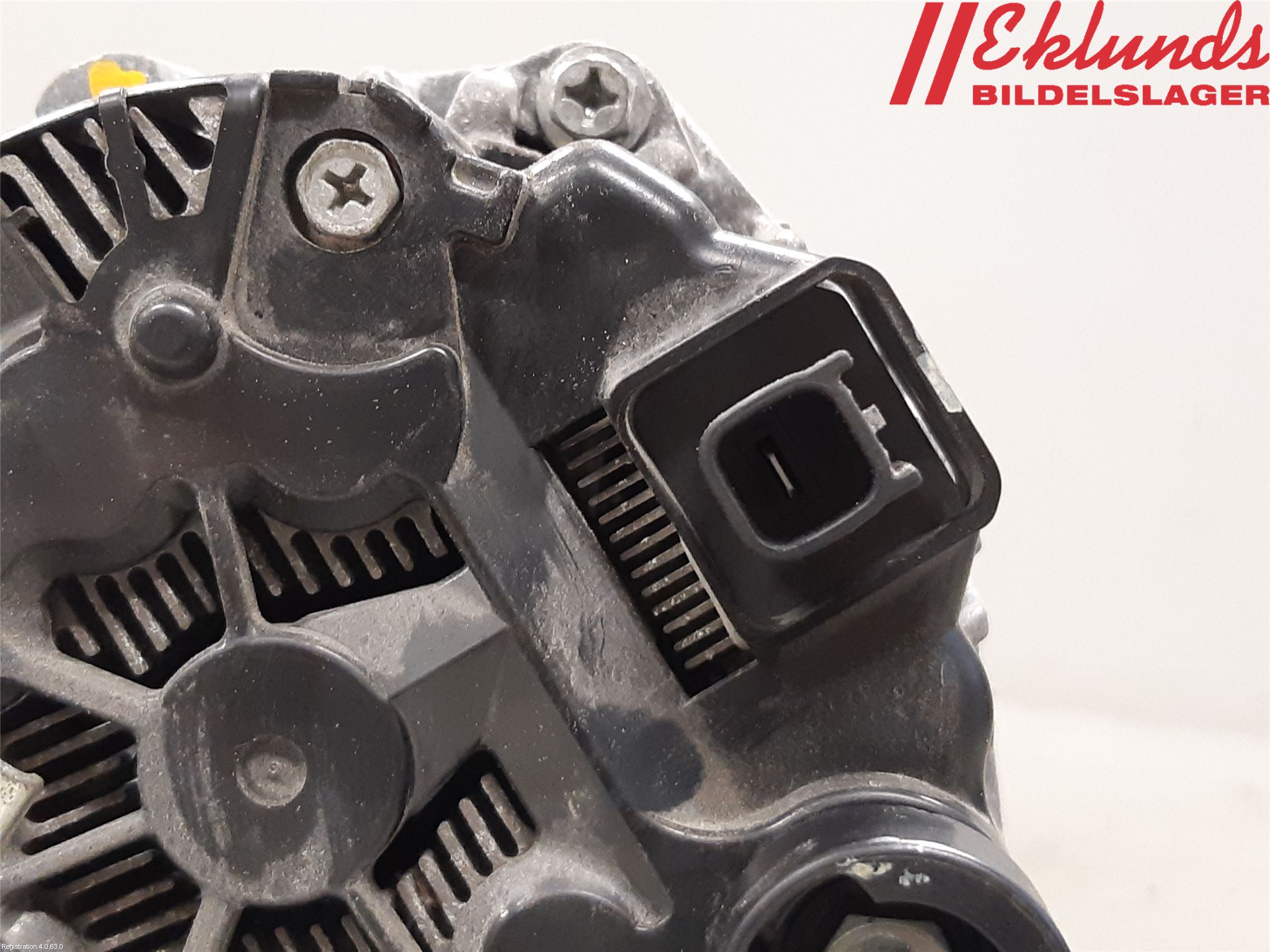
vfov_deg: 53.1
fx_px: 954
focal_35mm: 26
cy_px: 476
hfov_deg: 67.3
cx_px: 635
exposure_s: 1/33
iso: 250
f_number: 1.7
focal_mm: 3.93
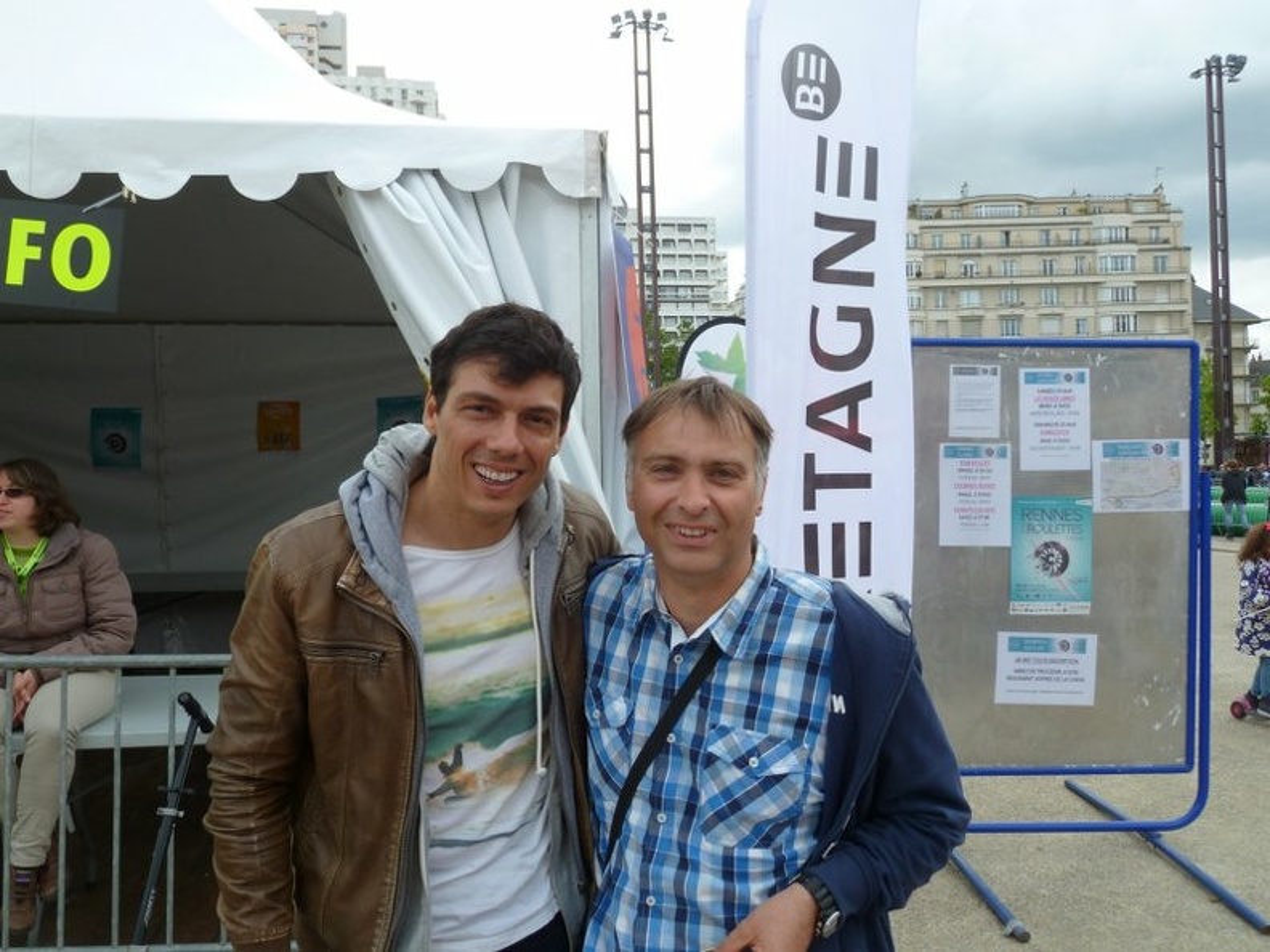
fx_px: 1101
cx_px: 635
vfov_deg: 46.8
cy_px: 476
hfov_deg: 60.0
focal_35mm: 30
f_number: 4
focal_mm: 5
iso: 80
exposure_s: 1/250
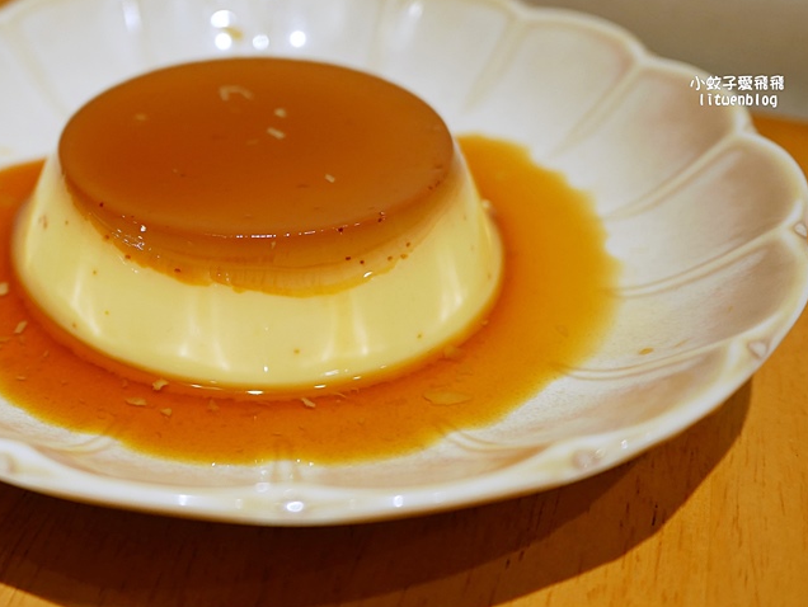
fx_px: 1028
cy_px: 183
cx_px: 217
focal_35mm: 44
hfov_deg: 41.8
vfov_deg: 32.5
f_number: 2.5
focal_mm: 14
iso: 400
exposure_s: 1/60
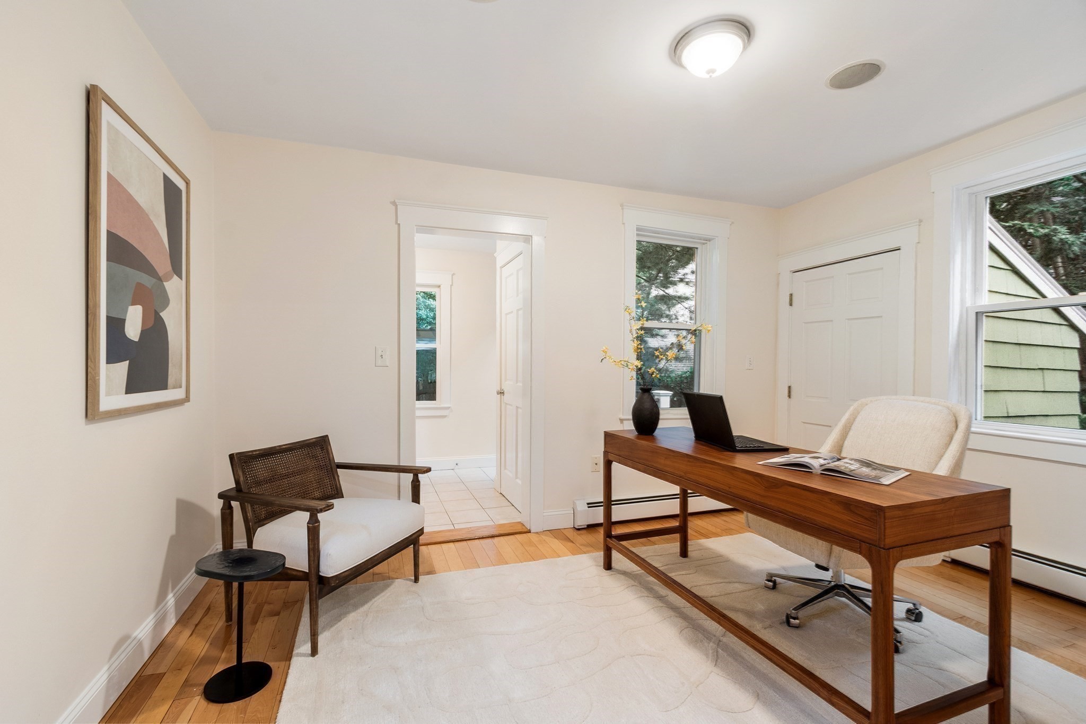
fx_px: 452
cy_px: 362
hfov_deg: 100.4
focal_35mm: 15
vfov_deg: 77.3
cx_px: 543
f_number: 8
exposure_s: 1.6
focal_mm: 10
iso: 320
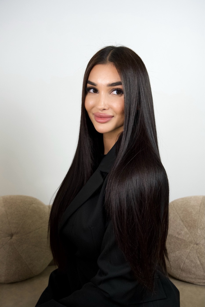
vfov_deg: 48.4
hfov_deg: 33.4
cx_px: 102
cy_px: 154
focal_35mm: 40
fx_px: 341
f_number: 5
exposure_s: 1/800
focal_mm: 40
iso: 4000
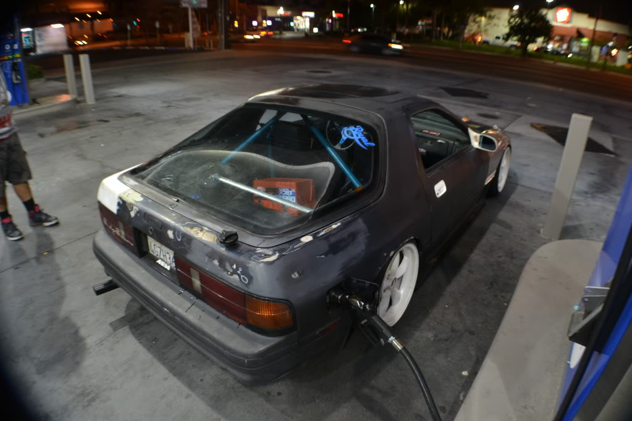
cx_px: 316
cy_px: 210
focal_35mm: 27
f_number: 3.5
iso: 900
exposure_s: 1/15
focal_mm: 18
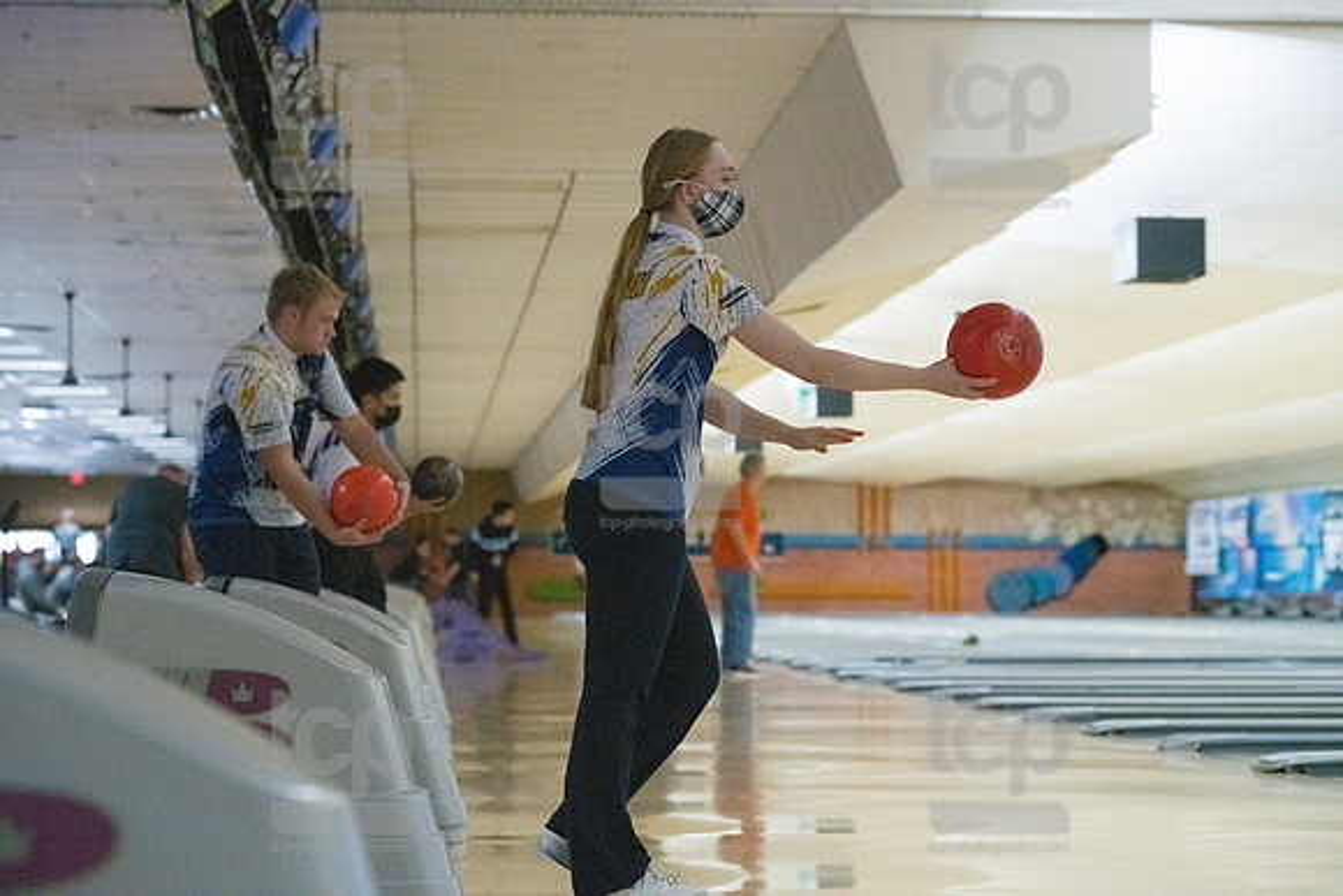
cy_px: 448
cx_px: 672
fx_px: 3358
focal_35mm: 90
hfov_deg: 22.6
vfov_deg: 15.2
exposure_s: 1/1000
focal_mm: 90
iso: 10000
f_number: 4
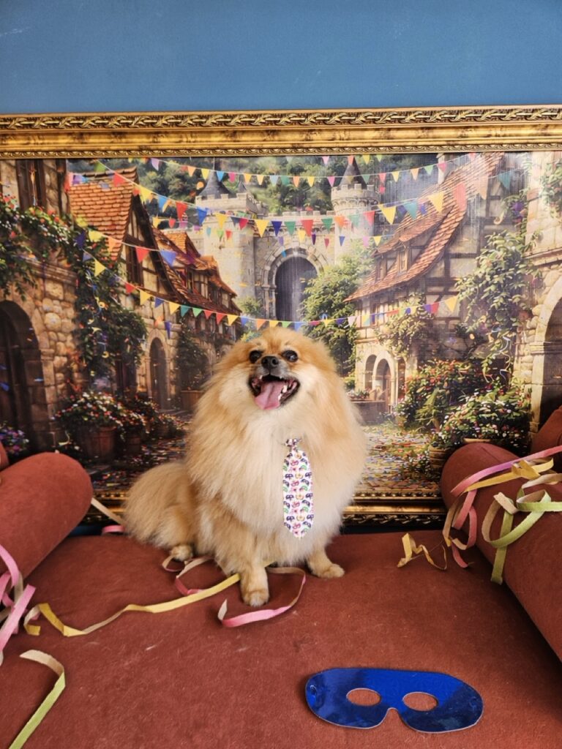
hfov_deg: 58.9
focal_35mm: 23
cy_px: 374
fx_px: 498
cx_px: 281
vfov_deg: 73.9
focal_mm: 5.4
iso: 100
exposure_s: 1/120
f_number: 1.8
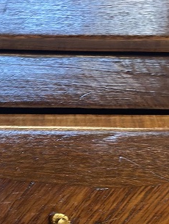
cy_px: 249
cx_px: -1
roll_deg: -0.9
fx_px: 1222
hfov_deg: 7.9
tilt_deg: -12.3
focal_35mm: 188
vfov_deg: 10.4
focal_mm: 6.86
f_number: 1.78
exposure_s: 1/50
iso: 160
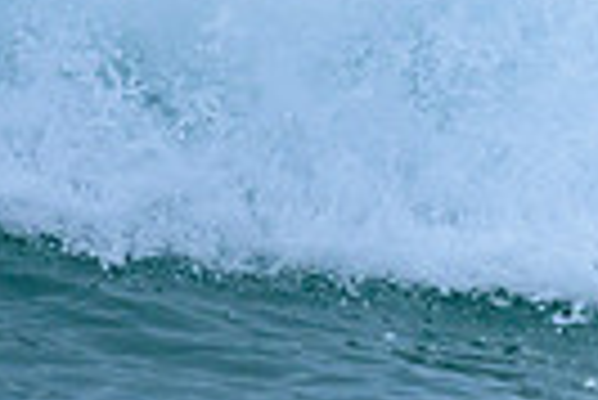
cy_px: -226
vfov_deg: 0.3
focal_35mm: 4664
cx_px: 1264
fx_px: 77558
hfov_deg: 0.4
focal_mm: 800
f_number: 6.3
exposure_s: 1/3200
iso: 400
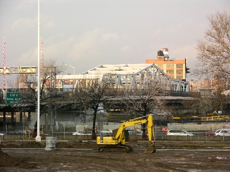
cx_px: 115
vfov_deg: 13.5
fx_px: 731
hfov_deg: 17.9
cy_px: 86
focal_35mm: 110
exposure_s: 1/70.3
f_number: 3.7
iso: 50
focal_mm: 27.3
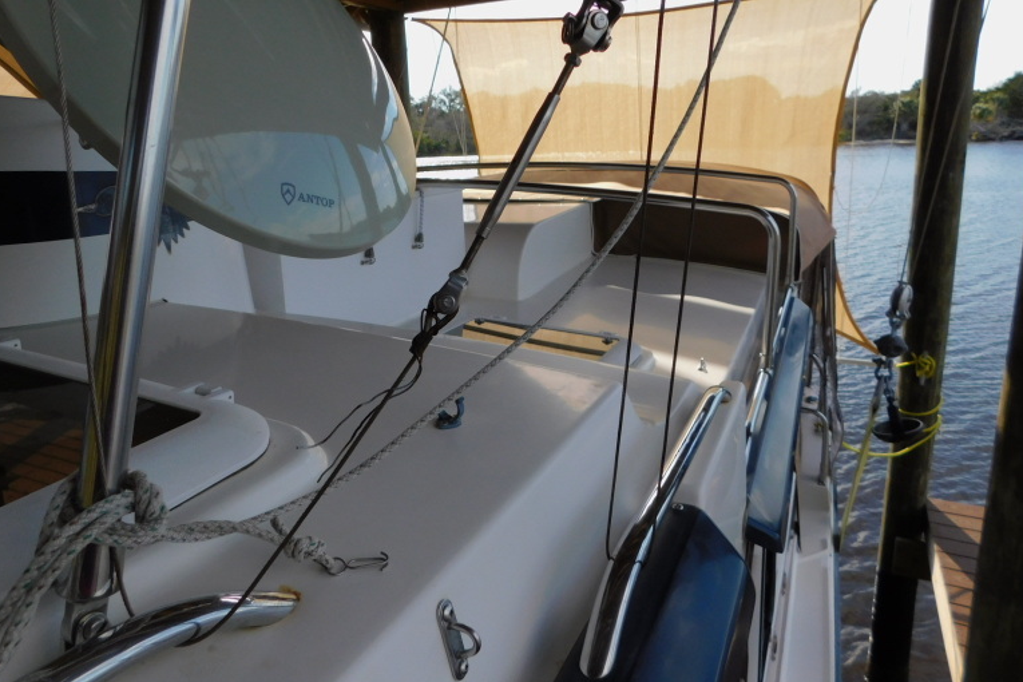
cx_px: 500
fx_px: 710
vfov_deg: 51.1
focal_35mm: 25
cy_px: 294
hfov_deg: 71.5
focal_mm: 4
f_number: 3
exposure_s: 1/1000
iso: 125
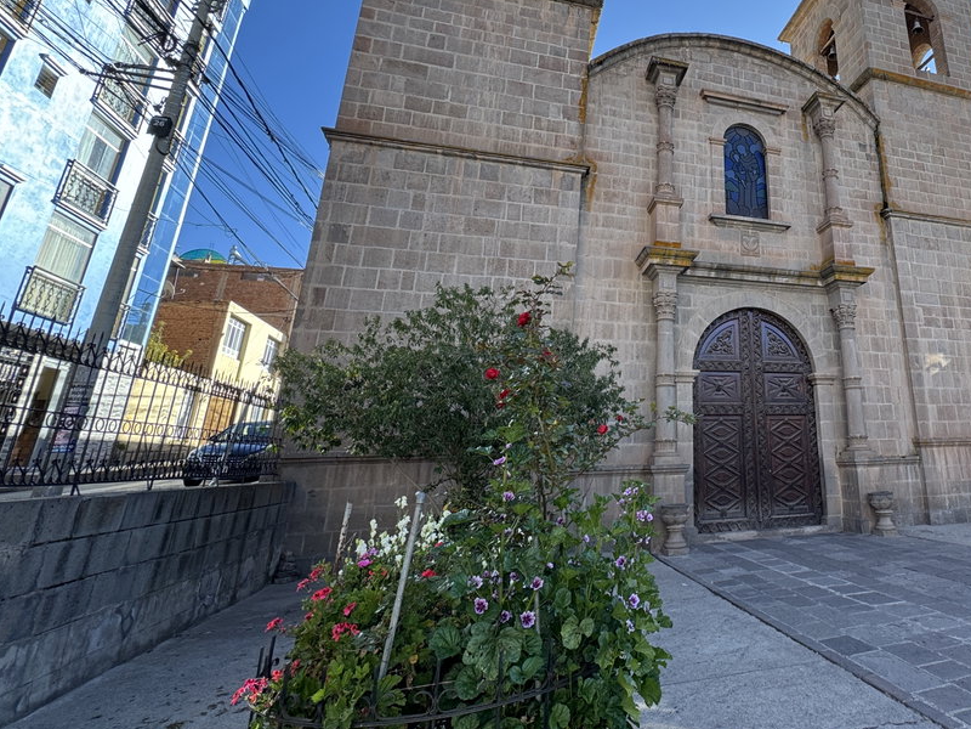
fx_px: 589
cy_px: 262
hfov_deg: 73.6
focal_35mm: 21
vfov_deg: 62.3
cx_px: 723
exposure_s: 1/194
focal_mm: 2.22
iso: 40
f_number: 2.2
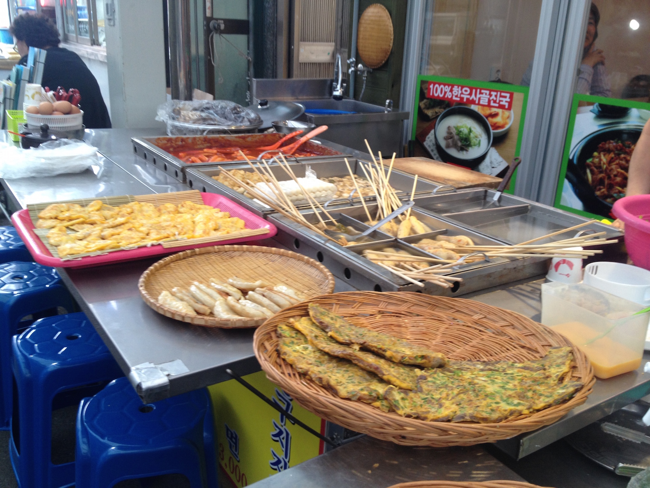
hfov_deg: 52.6
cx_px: 325
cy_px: 244
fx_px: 657
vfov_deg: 40.7
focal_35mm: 35
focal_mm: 4.28
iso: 50
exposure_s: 1/24
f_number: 2.4
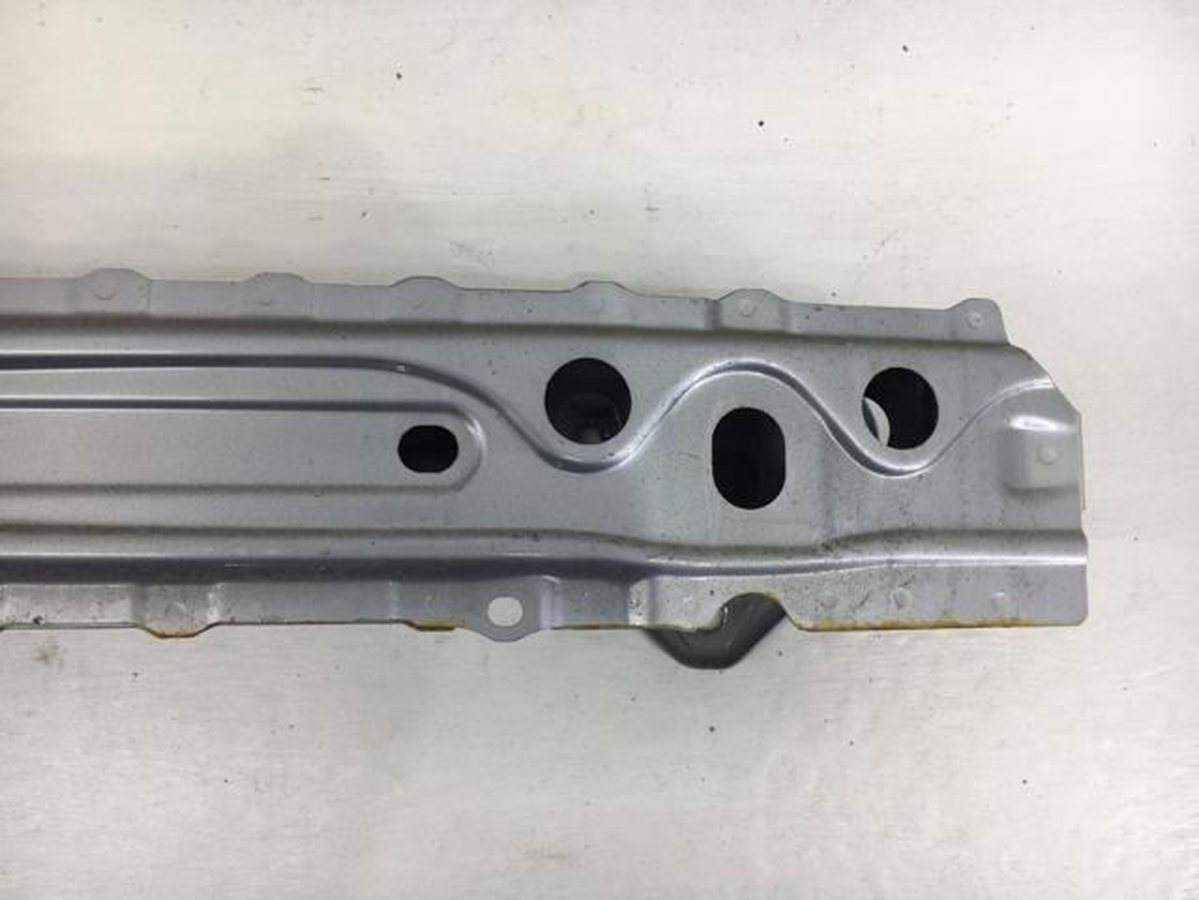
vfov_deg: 48.2
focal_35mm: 29
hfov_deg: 61.7
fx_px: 1004
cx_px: 600
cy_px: 450
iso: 25
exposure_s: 1/50
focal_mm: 4.15
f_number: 2.2
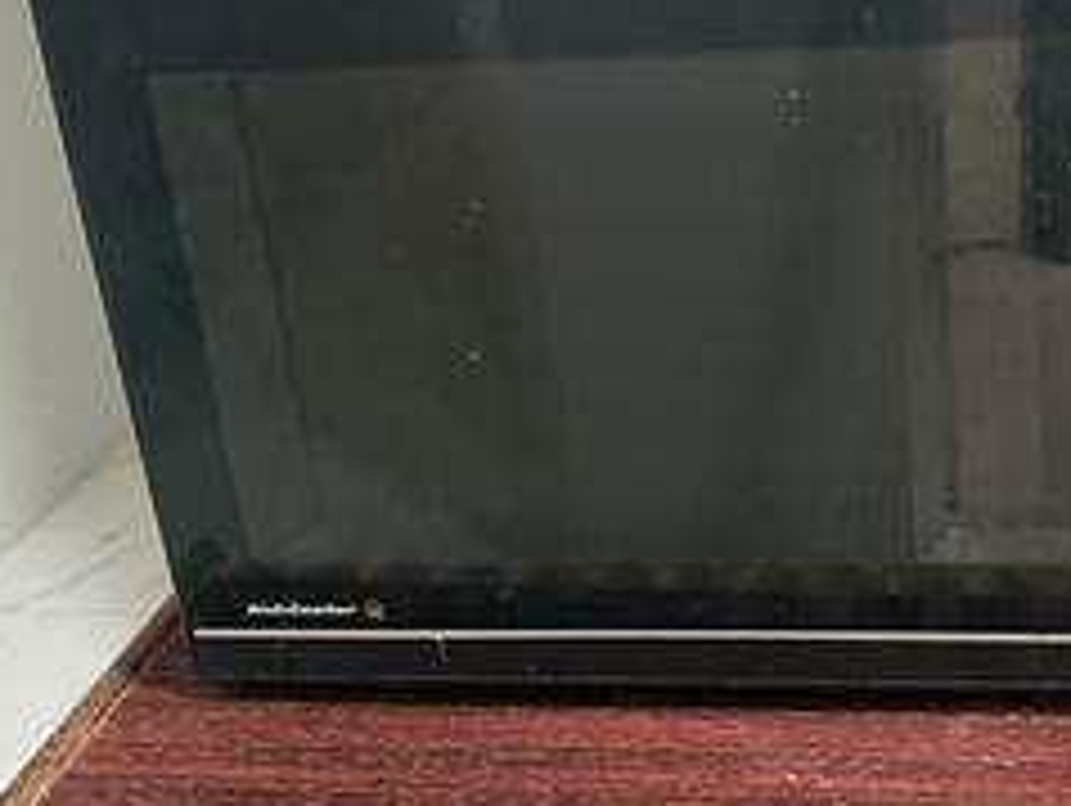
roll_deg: +5.2
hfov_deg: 40.4
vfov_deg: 30.9
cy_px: 178
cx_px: 758
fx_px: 1425
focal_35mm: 46
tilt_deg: -18.7
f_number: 1.78
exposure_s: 1/60
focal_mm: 6.76
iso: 640
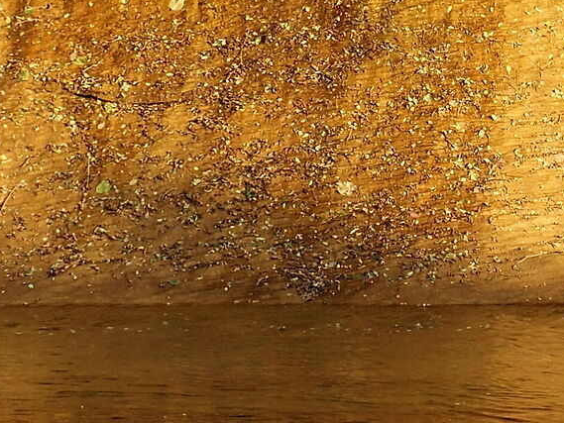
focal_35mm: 177
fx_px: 2884
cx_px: 546
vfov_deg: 8.4
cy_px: 86
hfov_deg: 11.1
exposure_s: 1/80
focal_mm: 9
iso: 125
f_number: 4.5
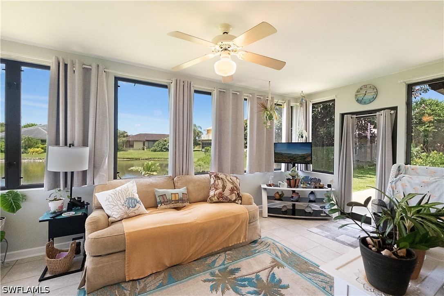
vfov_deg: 77.3
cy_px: 148
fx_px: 185
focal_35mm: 15
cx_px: 222
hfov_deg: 100.4
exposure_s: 1/210
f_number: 5.6
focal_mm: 10
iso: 6400
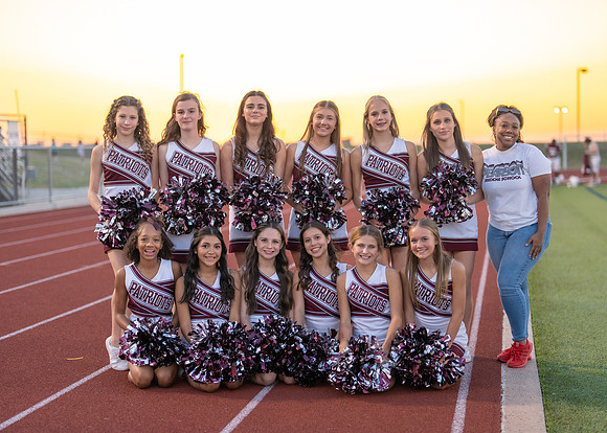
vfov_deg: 23.2
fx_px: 1055
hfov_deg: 32.0
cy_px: 220
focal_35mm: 61
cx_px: 344
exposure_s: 1/400
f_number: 1.2
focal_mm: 50
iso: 100
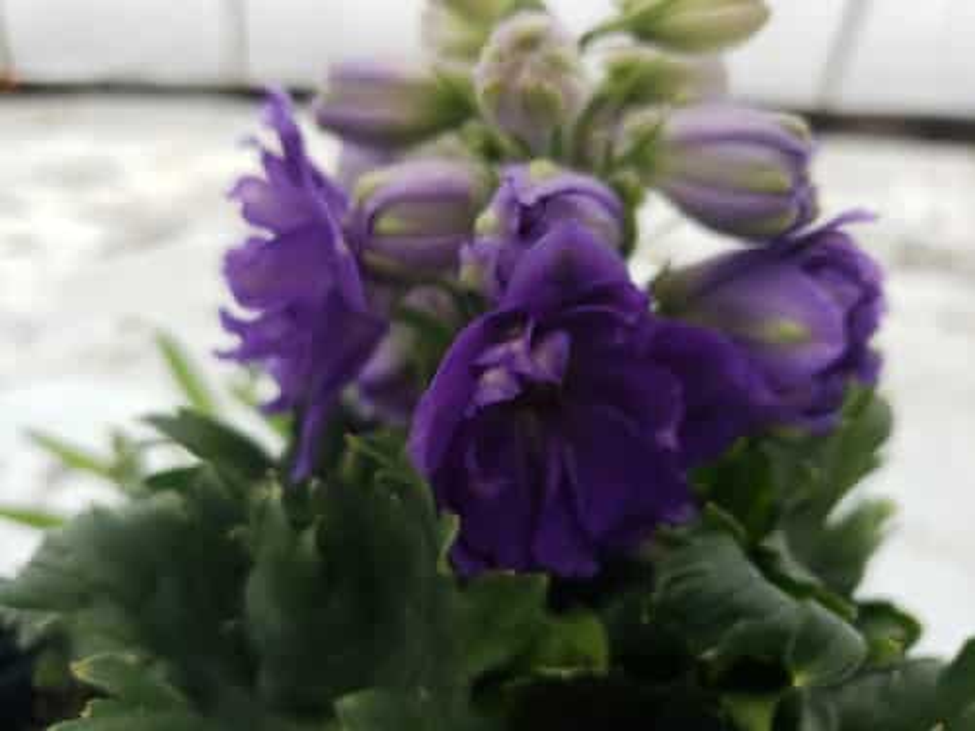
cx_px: 488
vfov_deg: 53.1
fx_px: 732
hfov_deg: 67.3
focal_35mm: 26
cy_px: 366
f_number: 1.5
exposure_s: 1/980
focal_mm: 4.3
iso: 50
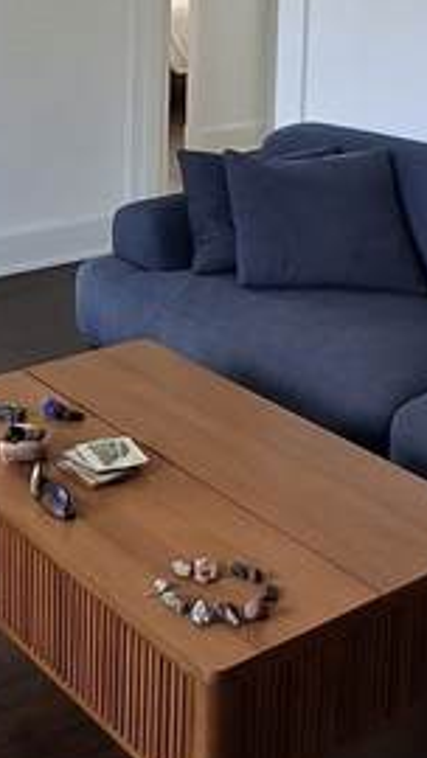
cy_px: 34
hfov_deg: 19.2
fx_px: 1247
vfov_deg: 31.7
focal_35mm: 62
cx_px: 76
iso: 100
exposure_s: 1/40
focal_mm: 1.64
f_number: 2.2
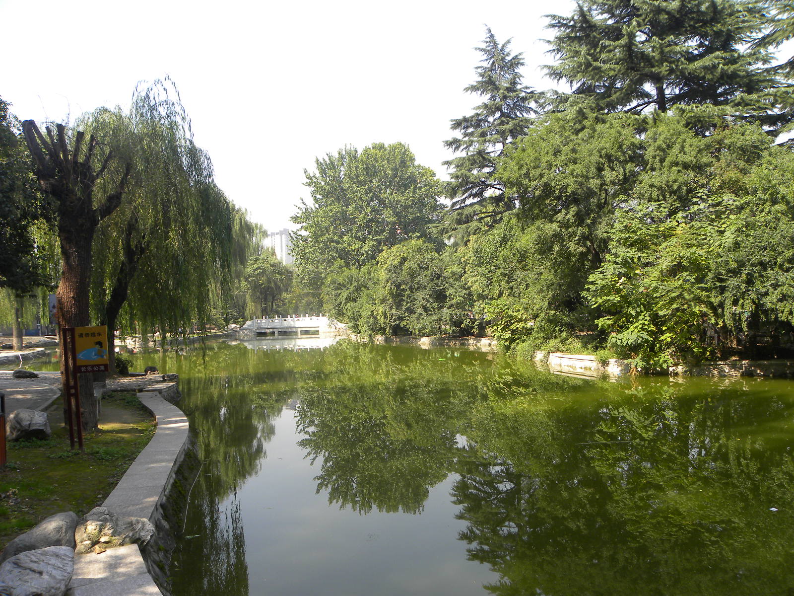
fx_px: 596
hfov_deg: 67.3
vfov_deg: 53.1
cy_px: 298
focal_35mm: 26
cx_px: 397
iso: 64
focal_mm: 4.6
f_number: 4.5
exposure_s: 1/145
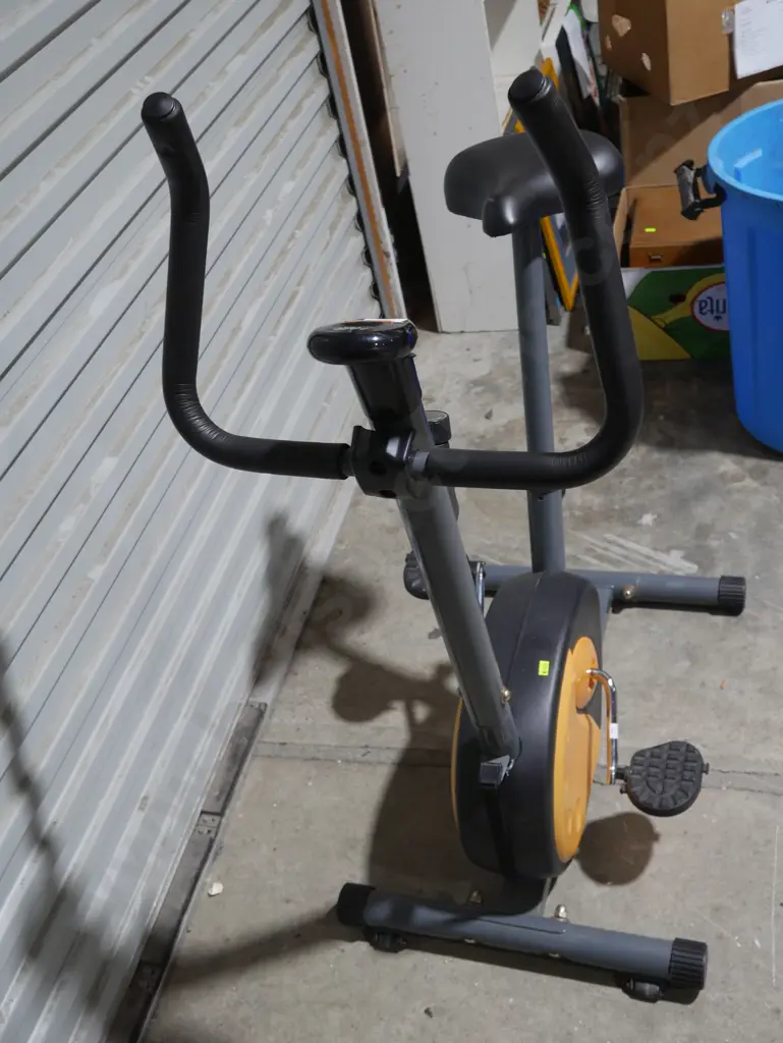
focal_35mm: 38
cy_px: 522
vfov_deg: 49.0
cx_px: 392
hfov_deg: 37.8
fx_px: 1145
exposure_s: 1/60
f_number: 4.1
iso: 500
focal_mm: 19
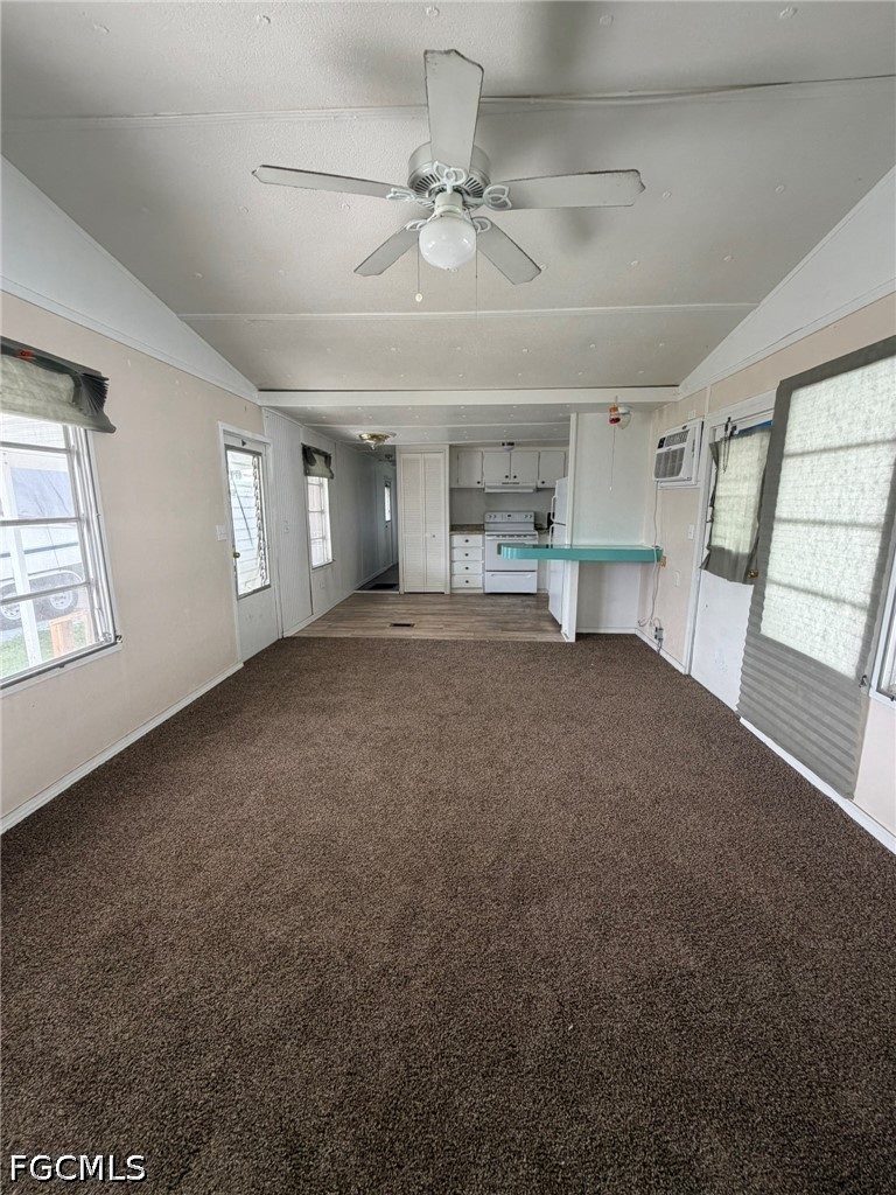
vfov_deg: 102.1
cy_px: 598
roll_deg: -0.1
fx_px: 483
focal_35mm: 14
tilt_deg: -11.3
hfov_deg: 85.7
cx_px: 448
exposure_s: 1/121
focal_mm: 2.22
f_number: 2.2
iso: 200
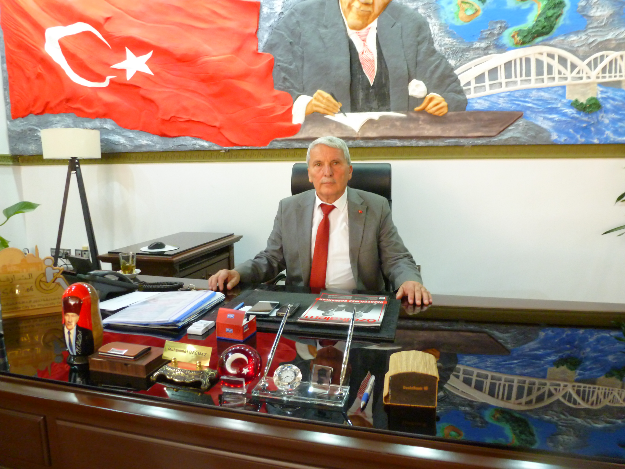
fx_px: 433
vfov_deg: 56.8
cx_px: 312
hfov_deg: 71.6
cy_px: 234
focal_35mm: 24
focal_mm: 4.3
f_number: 3.3
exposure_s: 1/8
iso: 400
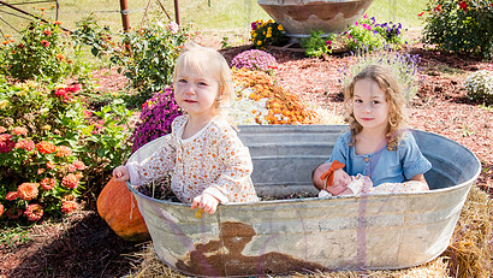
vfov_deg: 27.7
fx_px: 562
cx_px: 323
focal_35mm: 43
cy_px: 153
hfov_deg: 46.7
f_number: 8
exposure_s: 1/500
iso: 400
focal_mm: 29
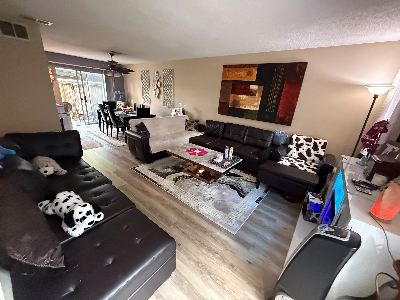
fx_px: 162
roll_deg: -1.6
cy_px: 150
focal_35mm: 14
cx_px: 200
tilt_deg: -19.4
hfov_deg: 102.1
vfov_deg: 85.7
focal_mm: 2.22
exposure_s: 1/60
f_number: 2.2
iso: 1000
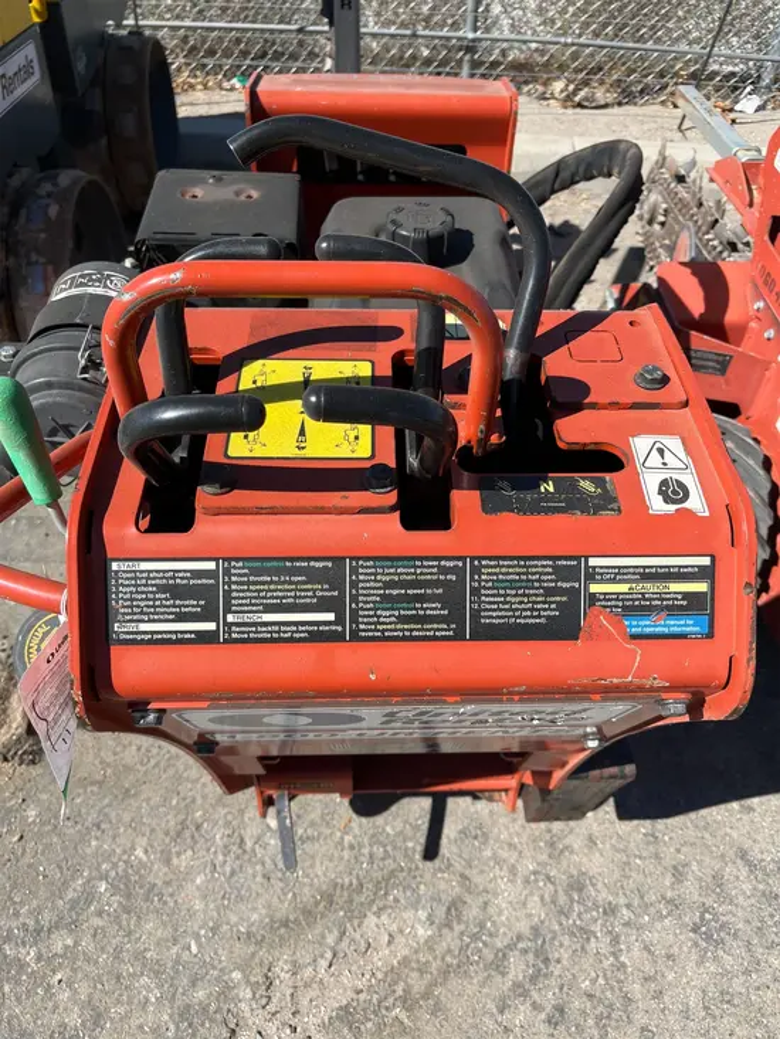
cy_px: 520
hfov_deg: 53.1
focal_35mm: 26
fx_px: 781
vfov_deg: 67.3
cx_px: 390
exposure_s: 1/2179
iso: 50
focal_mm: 5.1
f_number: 1.6
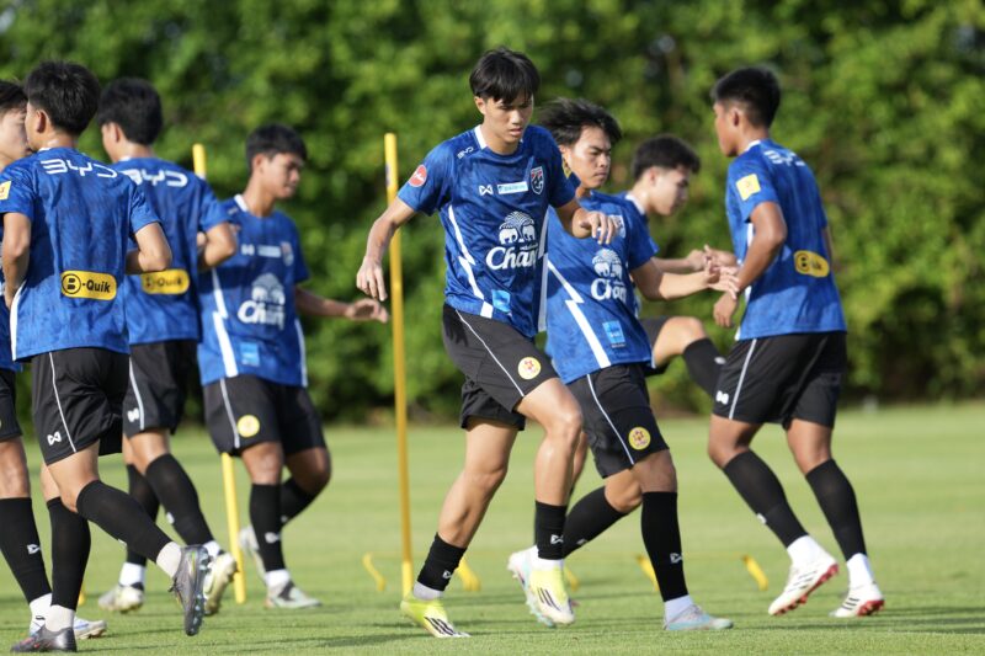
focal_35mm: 400
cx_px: 492
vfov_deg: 3.4
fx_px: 10941
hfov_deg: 5.2
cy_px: 328
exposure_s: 1/1000
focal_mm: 400
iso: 400
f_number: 4
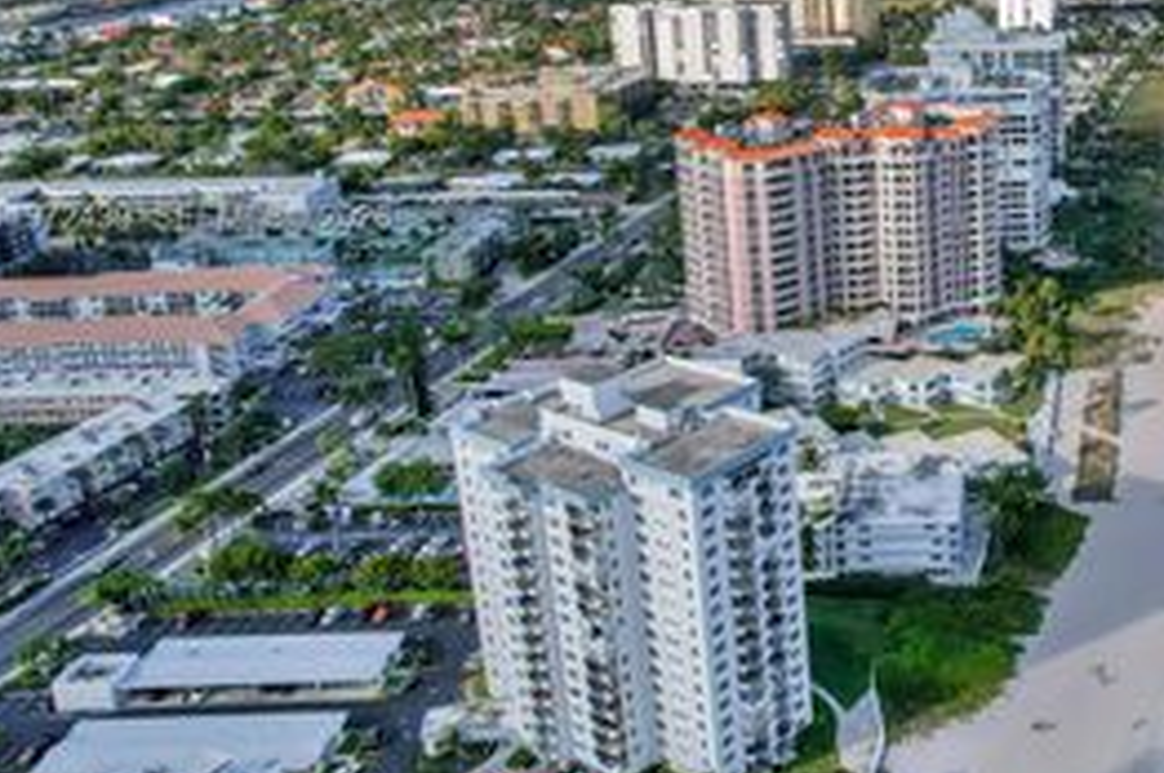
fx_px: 1356
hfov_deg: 42.2
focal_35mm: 42
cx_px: 1071
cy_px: 220
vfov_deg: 31.4
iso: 100
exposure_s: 1/2500
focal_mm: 8.38
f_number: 2.8
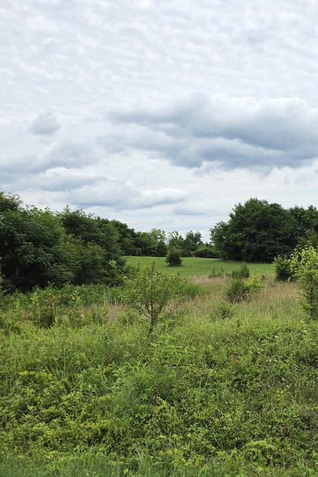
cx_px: 240
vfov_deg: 45.3
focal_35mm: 43
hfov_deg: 30.6
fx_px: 569
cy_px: 275
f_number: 1.4
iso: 50
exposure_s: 1/7939
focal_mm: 6.5
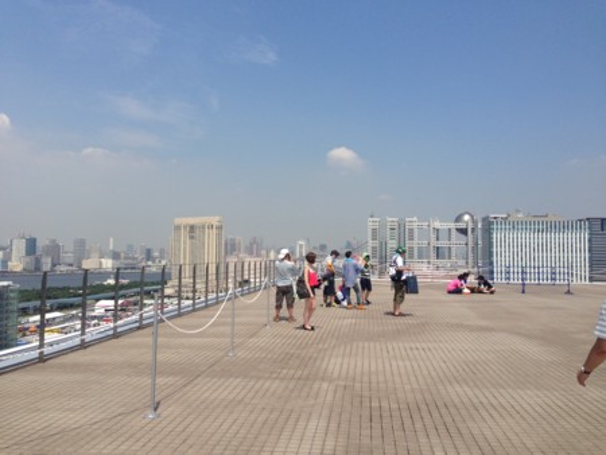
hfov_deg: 55.3
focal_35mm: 33
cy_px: 228
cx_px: 303
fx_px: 578
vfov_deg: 43.0
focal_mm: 4.12
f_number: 2.4
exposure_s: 1/2463
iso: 50
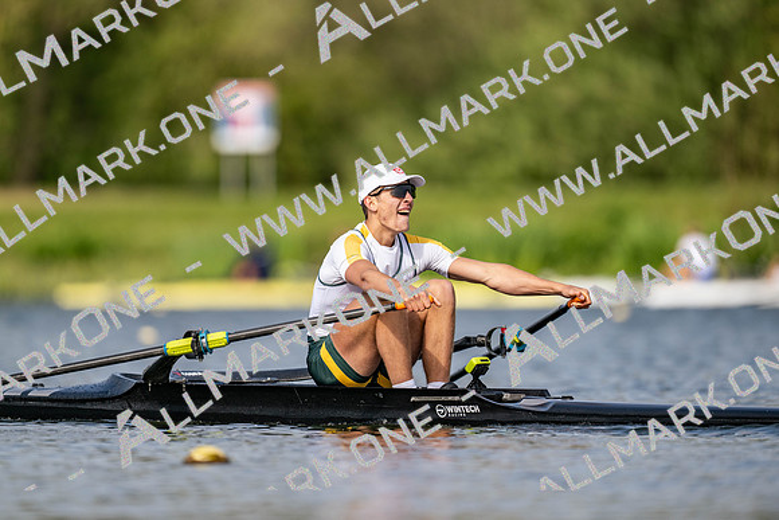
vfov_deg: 2.3
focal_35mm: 600
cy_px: 260
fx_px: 12986
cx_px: 390
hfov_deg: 3.4
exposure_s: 1/2500
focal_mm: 600
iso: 280
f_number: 4
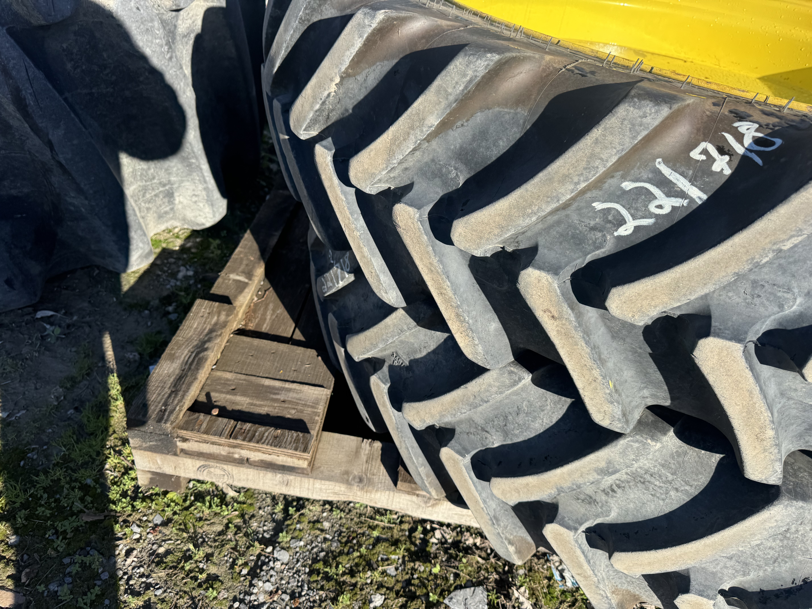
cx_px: 406
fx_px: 563
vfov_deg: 56.8
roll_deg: -10.9
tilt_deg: -40.6
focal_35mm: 24
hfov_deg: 71.6
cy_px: 304
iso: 80
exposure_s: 1/1767
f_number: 1.78
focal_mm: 6.76
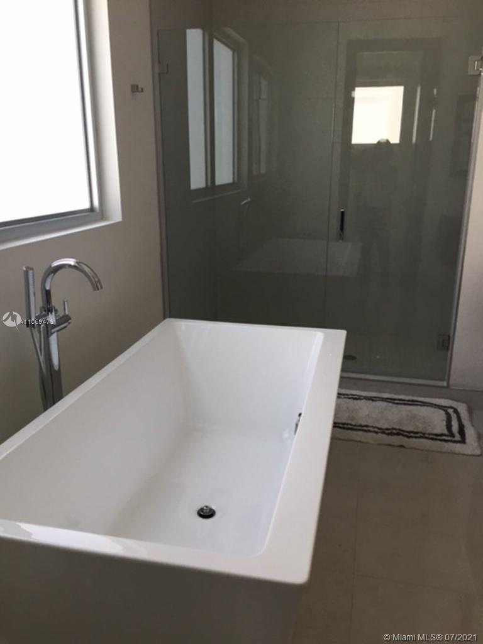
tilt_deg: -14.8
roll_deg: +0.4
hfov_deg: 48.2
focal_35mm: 29
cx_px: 242
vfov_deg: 61.7
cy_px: 322
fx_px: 540
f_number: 2.2
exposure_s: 1/30
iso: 32
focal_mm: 4.15
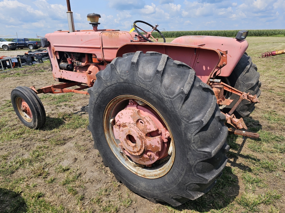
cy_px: 106
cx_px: 142
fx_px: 189
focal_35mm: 23
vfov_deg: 58.9
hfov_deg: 73.9
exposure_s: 1/709
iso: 10
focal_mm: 6.3
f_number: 1.7
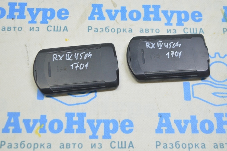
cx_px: 114
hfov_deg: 36.9
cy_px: 76
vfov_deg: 25.0
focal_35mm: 54
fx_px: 340
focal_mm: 36
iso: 400
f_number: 5.6
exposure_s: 1/20
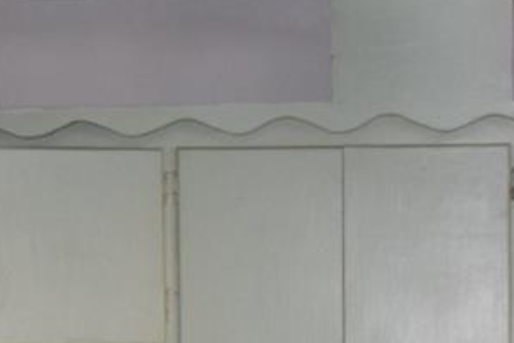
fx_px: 2141
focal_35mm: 150
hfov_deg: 13.6
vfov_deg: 8.8
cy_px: 575
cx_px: 464
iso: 800
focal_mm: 20
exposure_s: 1/80
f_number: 4.5
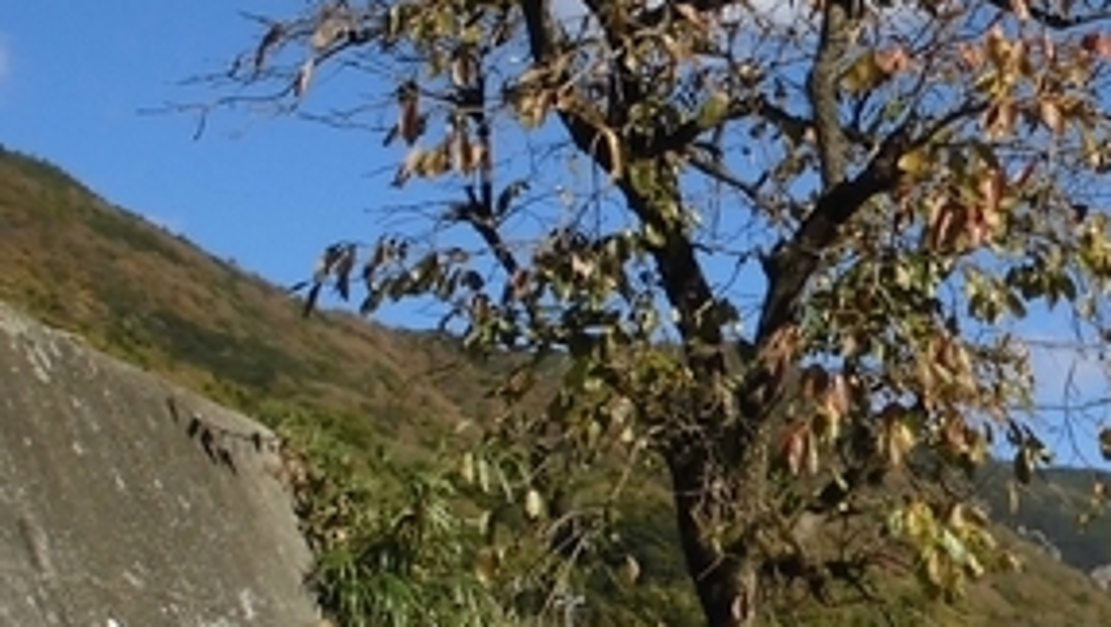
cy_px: 383
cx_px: 1096
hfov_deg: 23.2
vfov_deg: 13.8
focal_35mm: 88
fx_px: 2595
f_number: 3.7
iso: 100
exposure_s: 1/640
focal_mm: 5.3
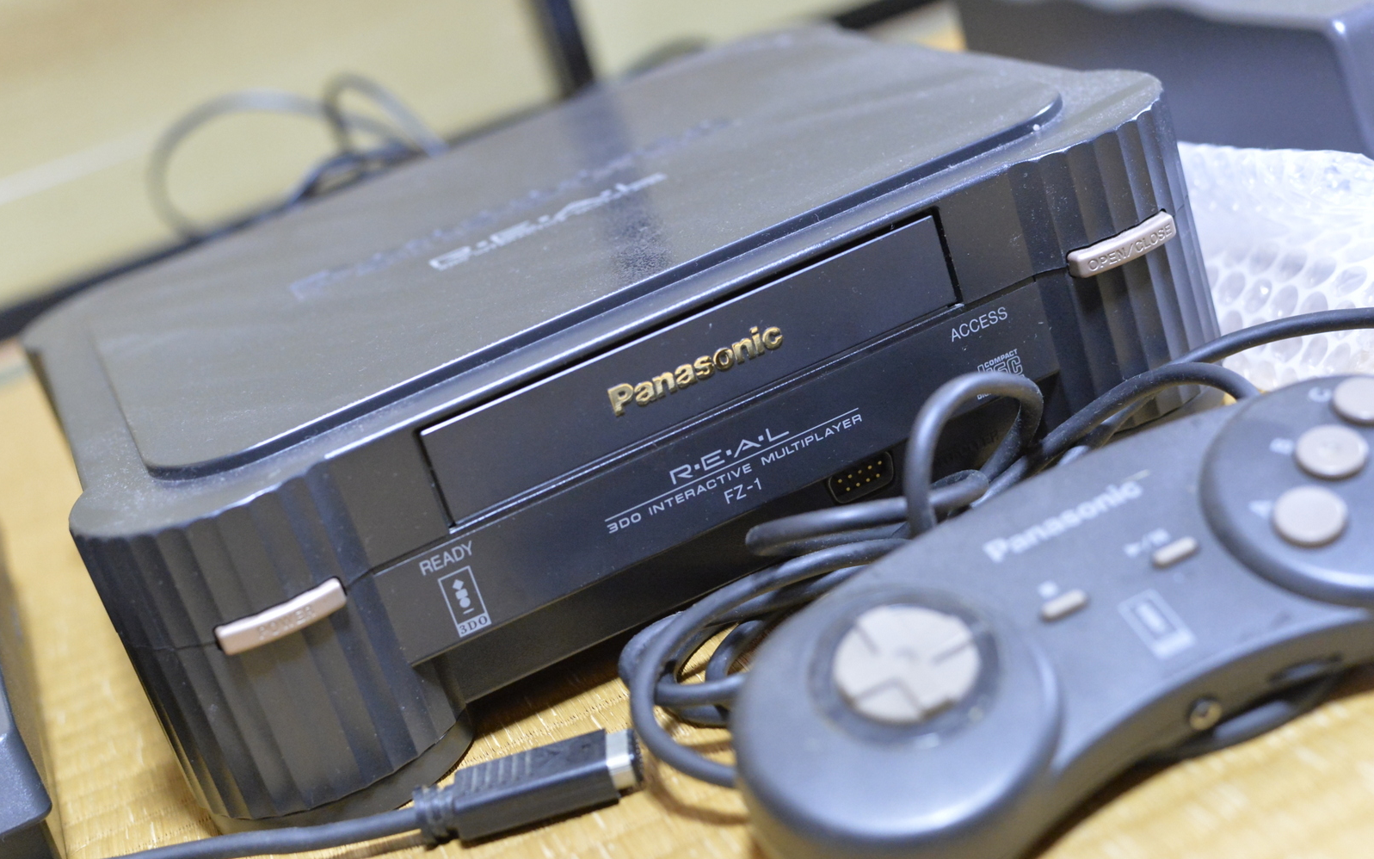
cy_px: 422
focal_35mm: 51
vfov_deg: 25.3
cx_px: 687
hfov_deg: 39.6
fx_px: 1910
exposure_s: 1/80
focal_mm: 50
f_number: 4.5
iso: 8000
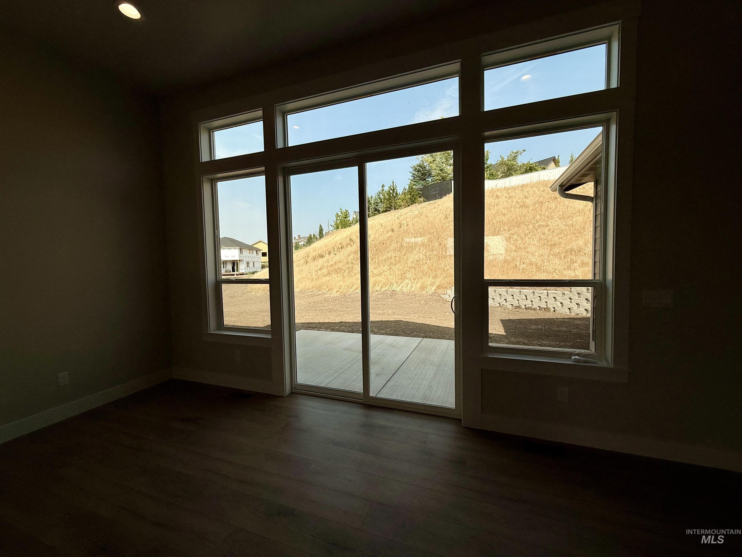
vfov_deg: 85.7
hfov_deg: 102.1
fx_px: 300
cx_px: 371
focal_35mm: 14
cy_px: 278
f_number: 2.2
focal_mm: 2.22
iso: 50
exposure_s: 1/2092
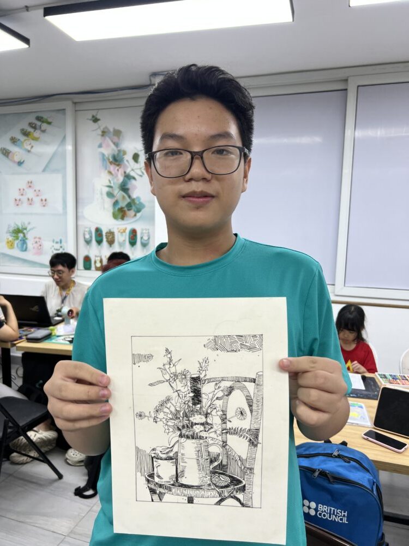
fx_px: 410
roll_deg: -0.5
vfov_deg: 67.3
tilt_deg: -6.8
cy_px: 273
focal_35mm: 26
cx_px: 204
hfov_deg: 53.1
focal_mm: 5.7
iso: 40
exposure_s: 1/100
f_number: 1.5
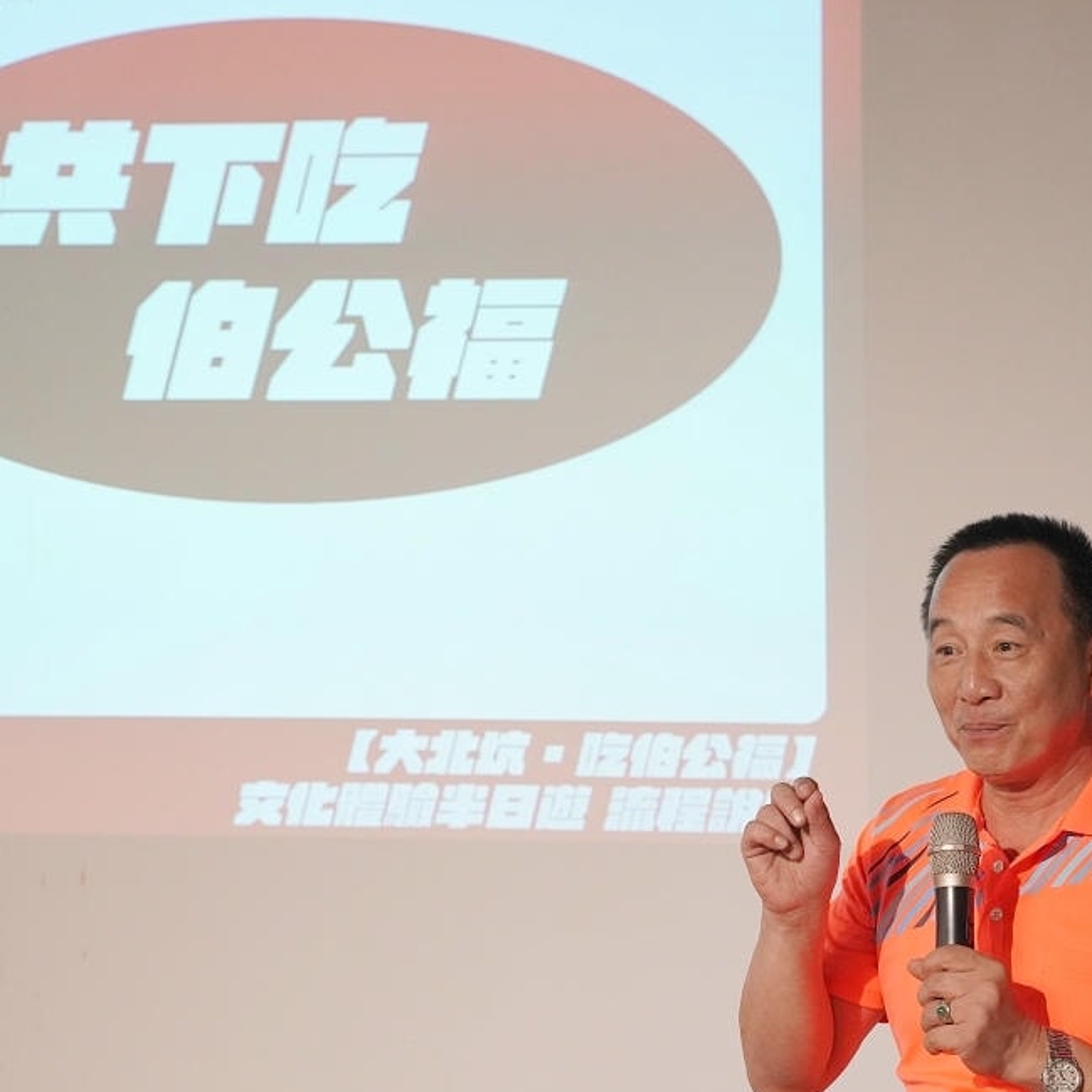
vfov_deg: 19.7
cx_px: 767
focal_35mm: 88
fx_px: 3141
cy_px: 589
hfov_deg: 19.6
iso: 4000
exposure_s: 1/160
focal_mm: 56
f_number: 4
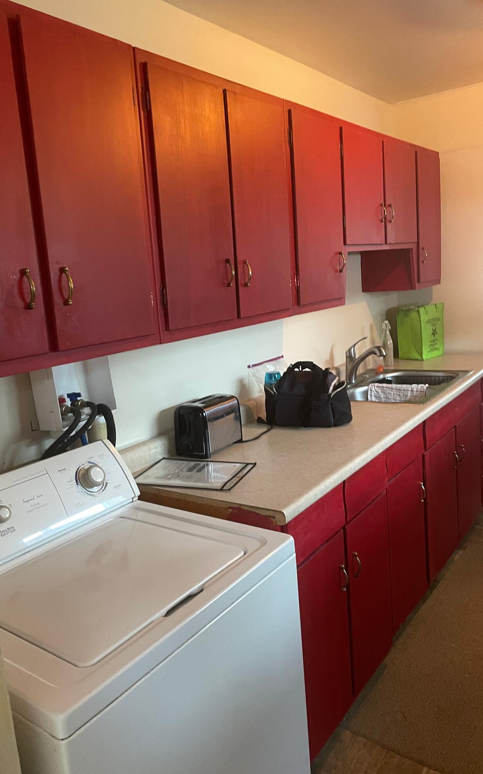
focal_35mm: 28
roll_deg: +6.2
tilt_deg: -12.7
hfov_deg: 44.3
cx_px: 196
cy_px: 382
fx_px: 590
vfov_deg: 66.5
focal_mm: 4.2
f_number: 1.6
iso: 320
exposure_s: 1/60
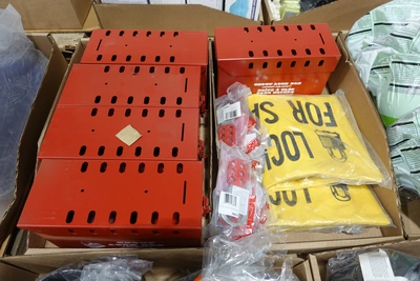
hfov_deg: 73.7
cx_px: 210
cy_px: 140
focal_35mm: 24
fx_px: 280
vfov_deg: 53.2
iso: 200
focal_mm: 8.8
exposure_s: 1/30
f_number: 1.8
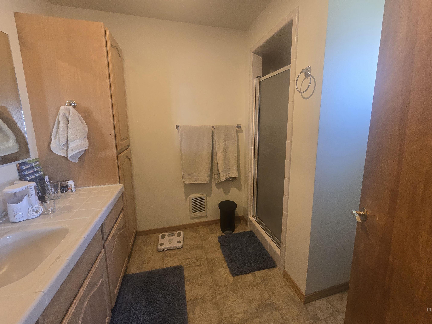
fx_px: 175
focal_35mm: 14
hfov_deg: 101.9
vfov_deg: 85.5
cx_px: 230
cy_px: 151
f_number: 2.2
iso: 320
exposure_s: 1/60
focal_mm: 2.2
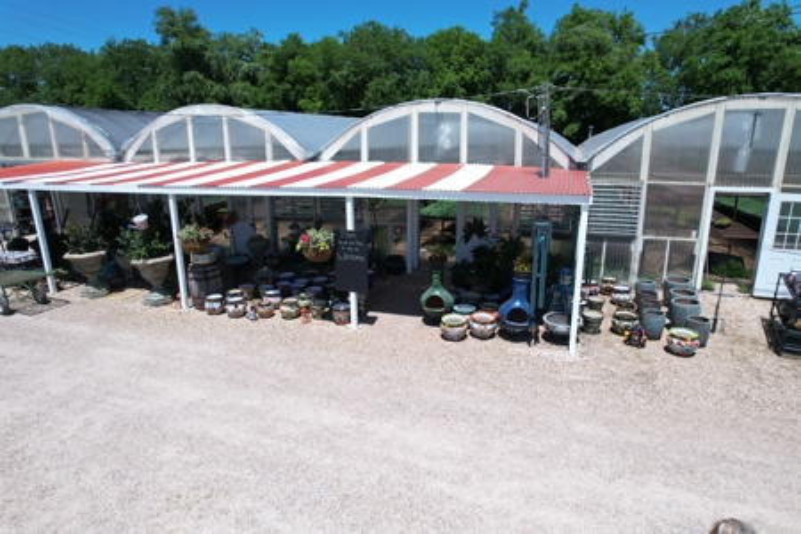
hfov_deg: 78.6
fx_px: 489
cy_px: 267
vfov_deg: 57.2
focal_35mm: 22
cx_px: 400
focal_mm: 8.38
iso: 100
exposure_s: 1/2000
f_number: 2.8
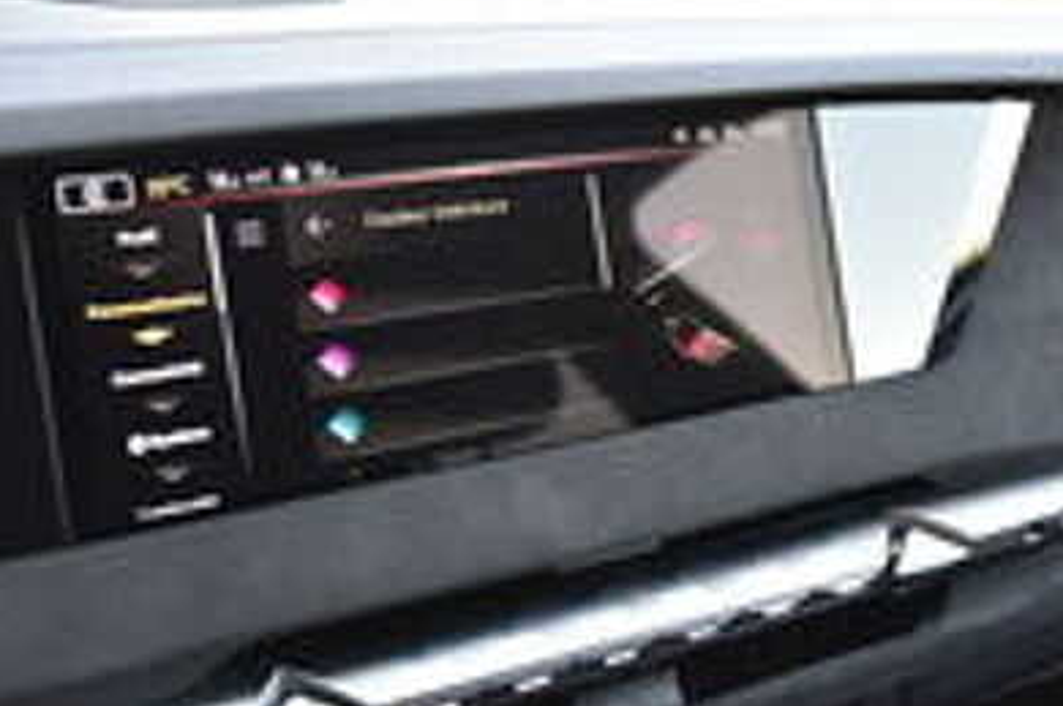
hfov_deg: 41.2
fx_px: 1416
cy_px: 282
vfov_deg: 27.9
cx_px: 521
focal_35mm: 48
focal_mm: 26
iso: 500
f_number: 4
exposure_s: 1/60
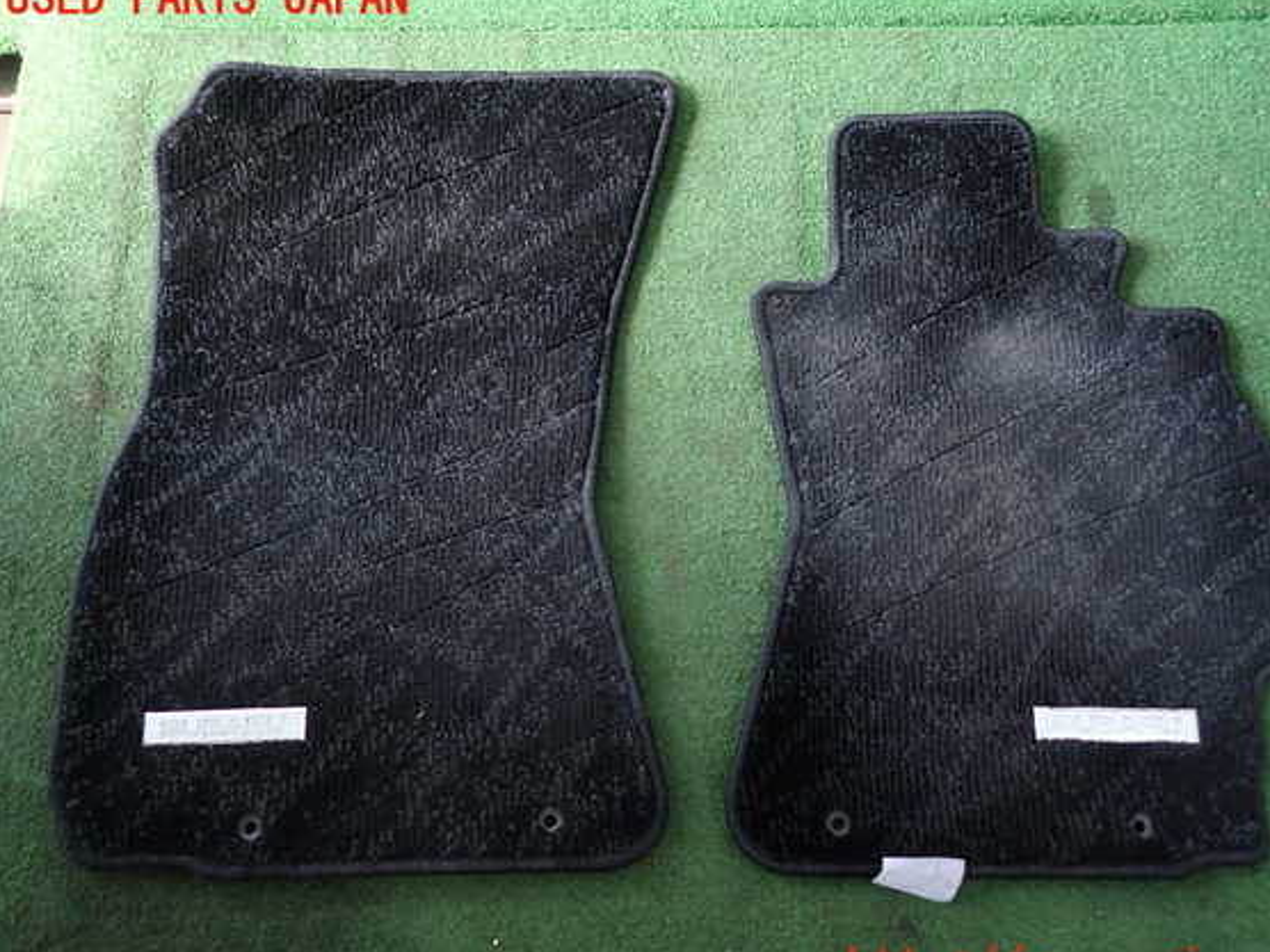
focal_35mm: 27
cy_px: 484
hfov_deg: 65.3
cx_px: 678
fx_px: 991
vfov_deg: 51.4
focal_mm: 4.5
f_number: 2
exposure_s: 1/50
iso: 200
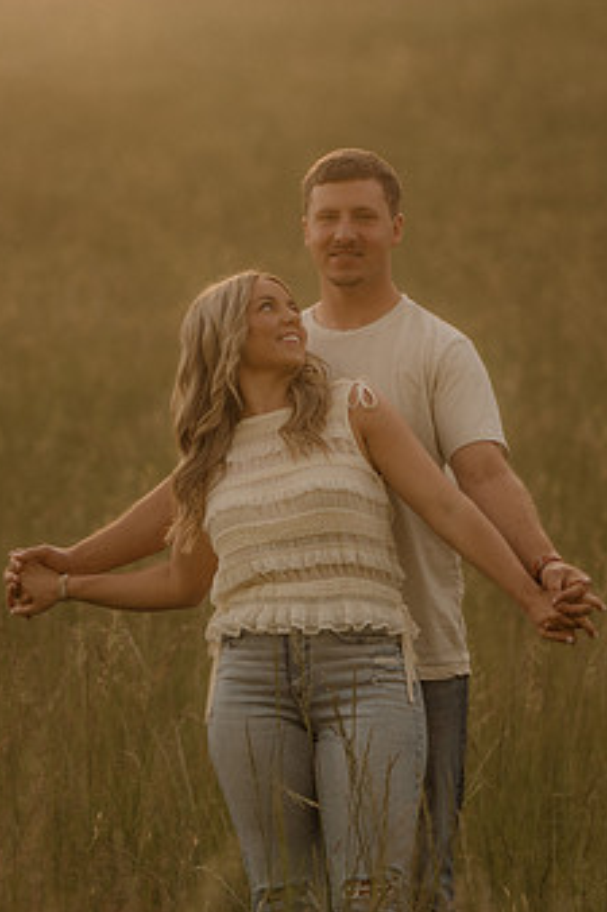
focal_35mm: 169
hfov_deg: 8.1
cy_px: 559
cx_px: 256
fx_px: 4278
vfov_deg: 12.2
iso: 250
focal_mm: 85
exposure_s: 1/1250
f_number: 2
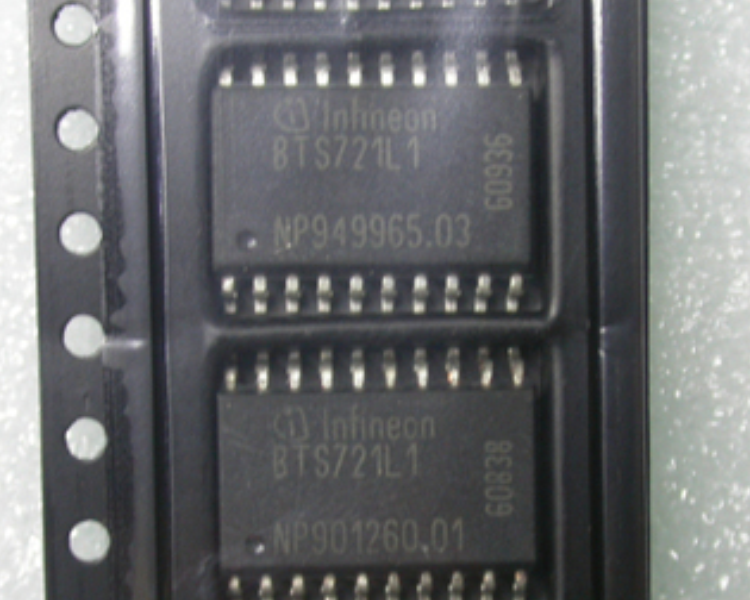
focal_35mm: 121
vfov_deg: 12.7
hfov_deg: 15.9
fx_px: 2686
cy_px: 394
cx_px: 410
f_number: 3.5
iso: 100
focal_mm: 16.2
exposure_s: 1/12.7
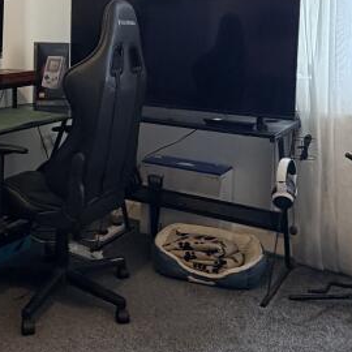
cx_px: 72
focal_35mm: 47
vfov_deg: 35.3
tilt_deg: -5.9
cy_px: 87
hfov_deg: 35.0
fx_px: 541
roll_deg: -0.3
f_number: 2.2
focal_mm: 2.22
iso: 250
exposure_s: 1/100
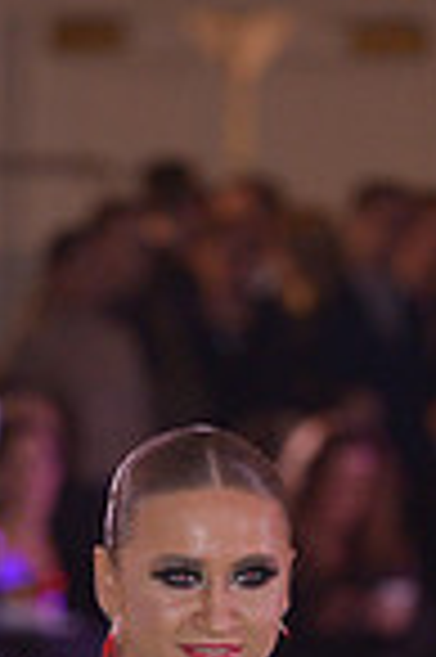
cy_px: 1192
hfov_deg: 2.0
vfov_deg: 2.9
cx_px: 146
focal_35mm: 697
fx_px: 12691
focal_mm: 175
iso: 1250
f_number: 5
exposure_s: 1/200
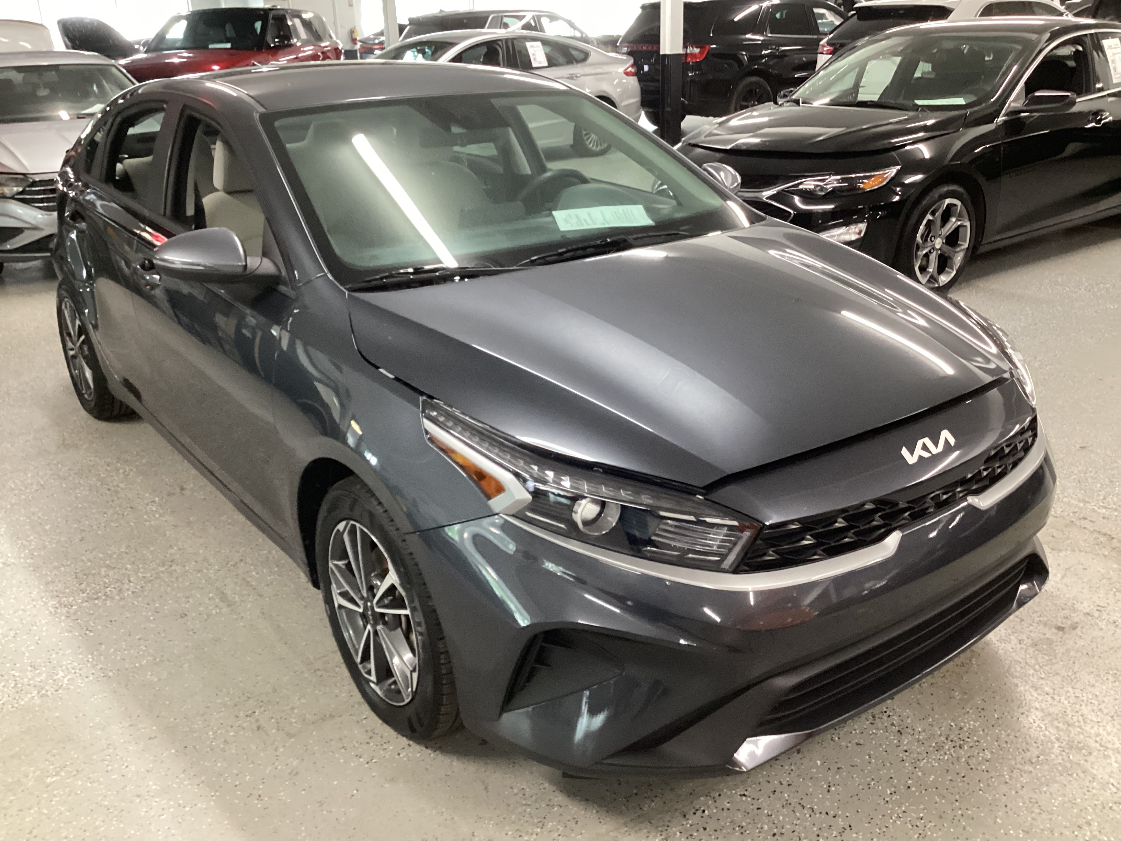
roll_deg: +1.6
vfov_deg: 45.4
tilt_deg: -21.0
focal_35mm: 31
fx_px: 1004
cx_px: 560
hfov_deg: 58.4
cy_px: 420
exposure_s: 1/50
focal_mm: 3.3
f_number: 2.4
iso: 400
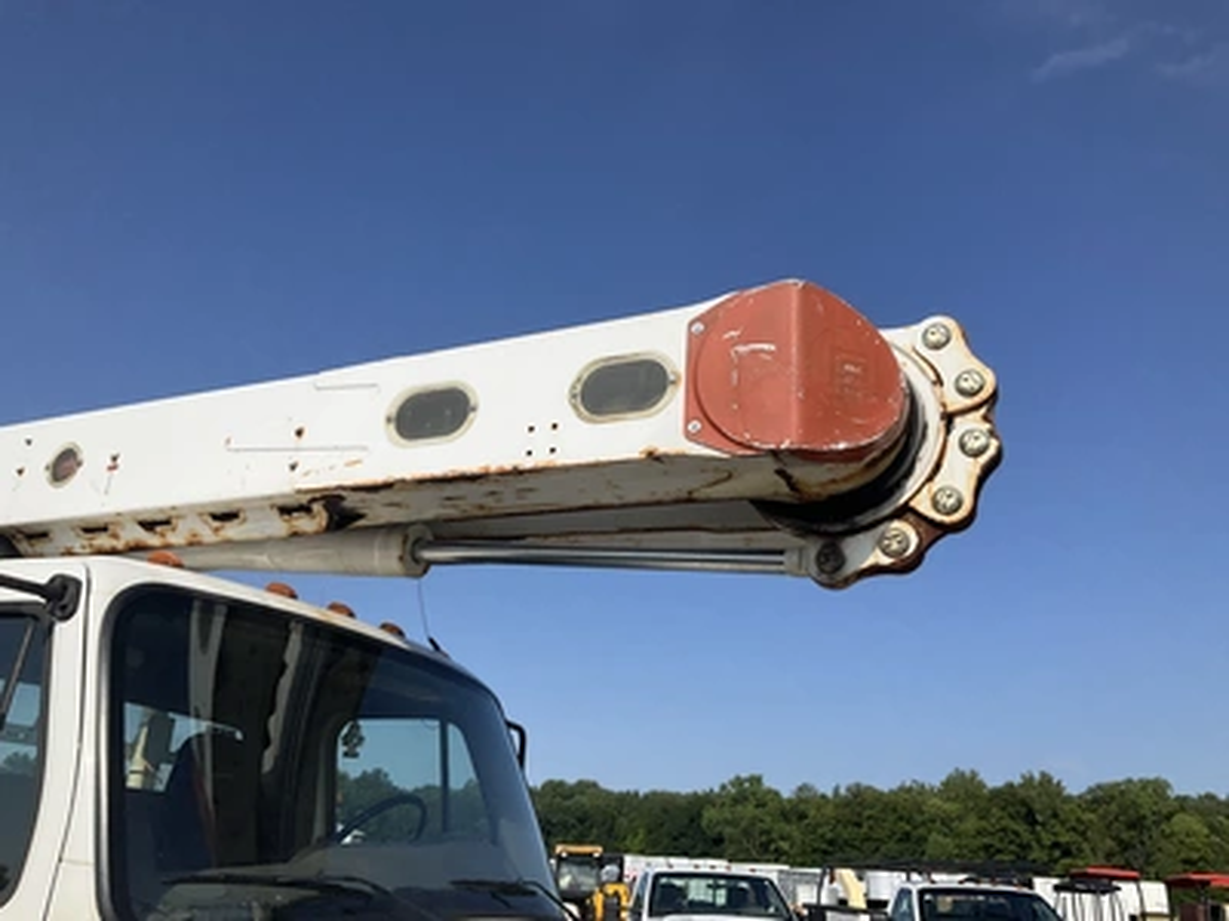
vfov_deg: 48.2
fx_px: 1030
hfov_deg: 61.7
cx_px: 614
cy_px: 460
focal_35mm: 29
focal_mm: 3
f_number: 1.8
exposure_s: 1/2959
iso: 25
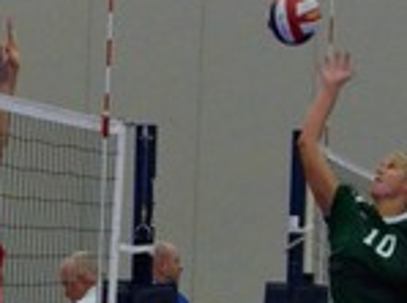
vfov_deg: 5.3
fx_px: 3272
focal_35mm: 279
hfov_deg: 7.1
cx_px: 212
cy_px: 126
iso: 6400
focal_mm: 48
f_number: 5.6
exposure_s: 1/800
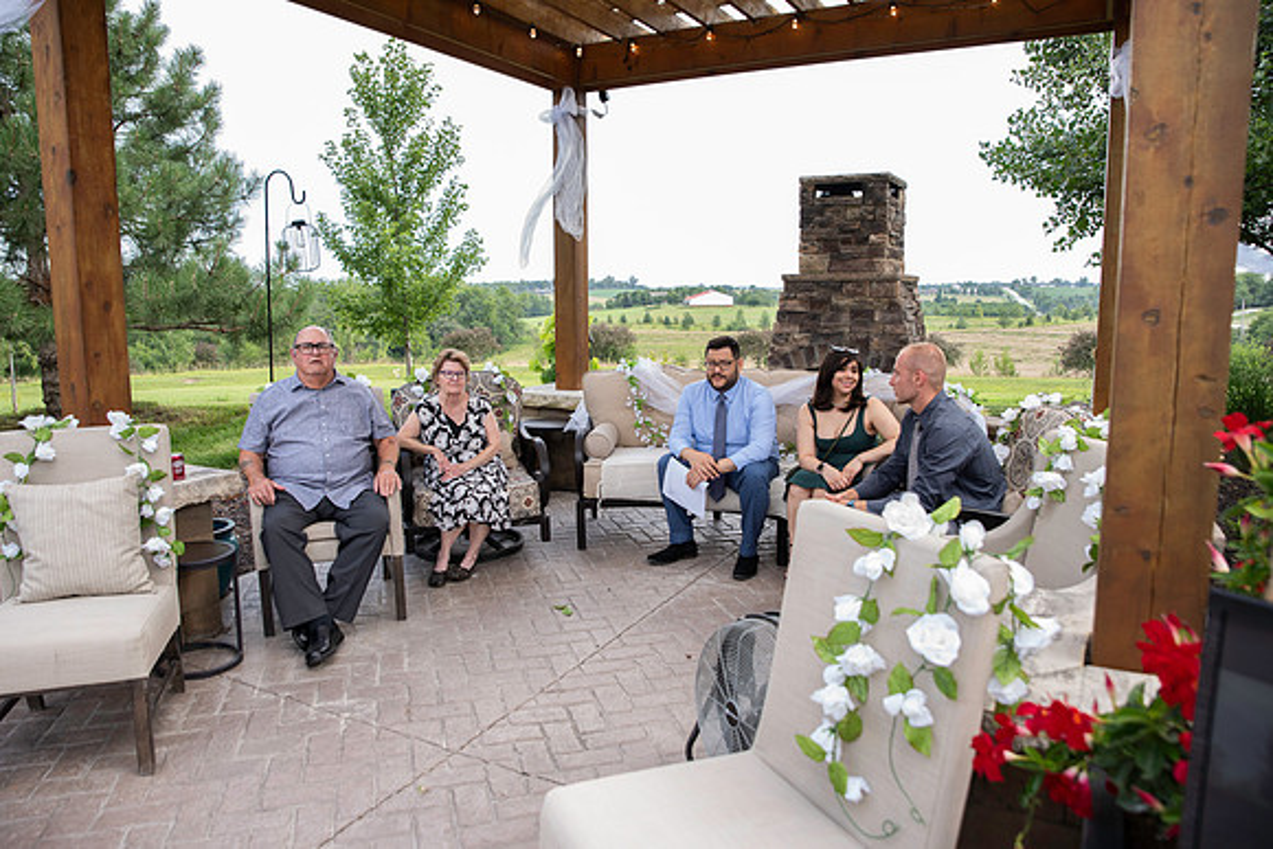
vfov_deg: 53.2
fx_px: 849
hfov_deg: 73.7
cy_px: 424
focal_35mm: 24
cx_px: 636
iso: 450
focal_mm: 24
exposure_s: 1/250
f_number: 4
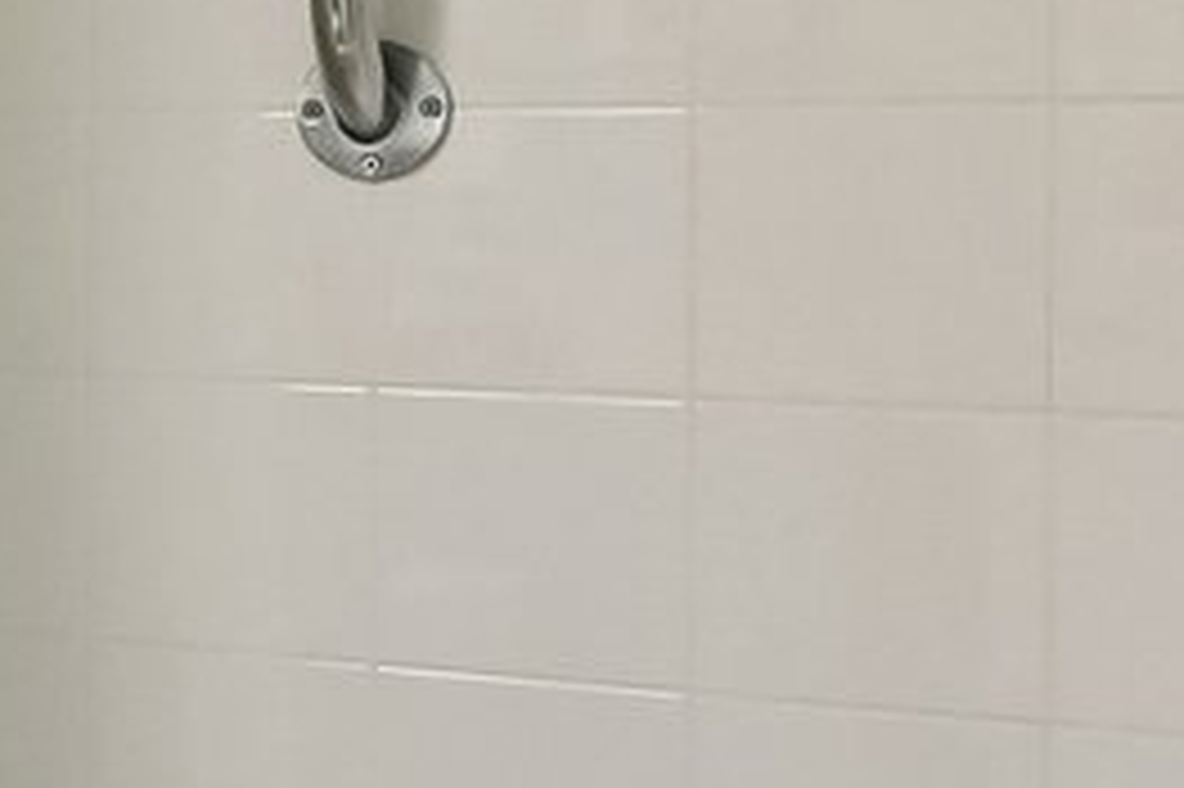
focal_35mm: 109
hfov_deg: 14.0
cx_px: -1531
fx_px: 3583
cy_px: 304
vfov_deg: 12.5
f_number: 8
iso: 2500
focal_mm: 14
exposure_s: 1/50
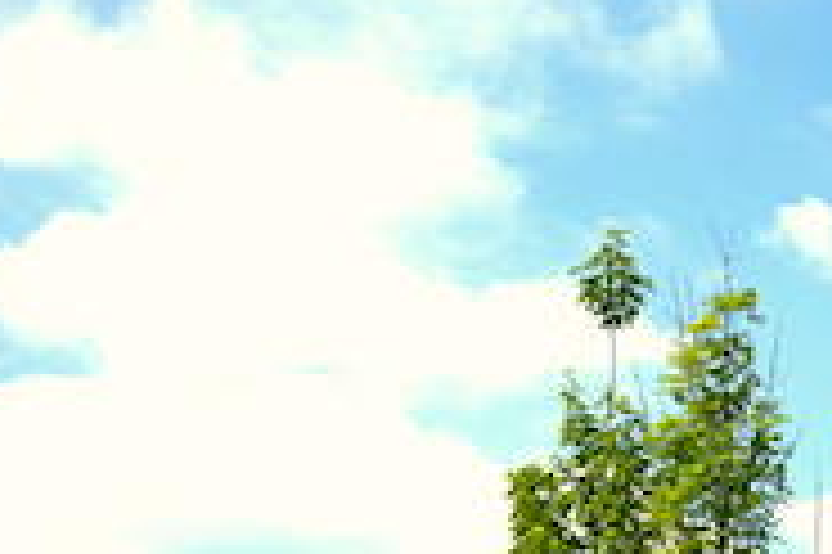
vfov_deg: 11.5
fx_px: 2702
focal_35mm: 117
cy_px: 619
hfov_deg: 17.1
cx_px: 836
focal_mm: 48
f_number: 9
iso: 200
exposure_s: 1/320
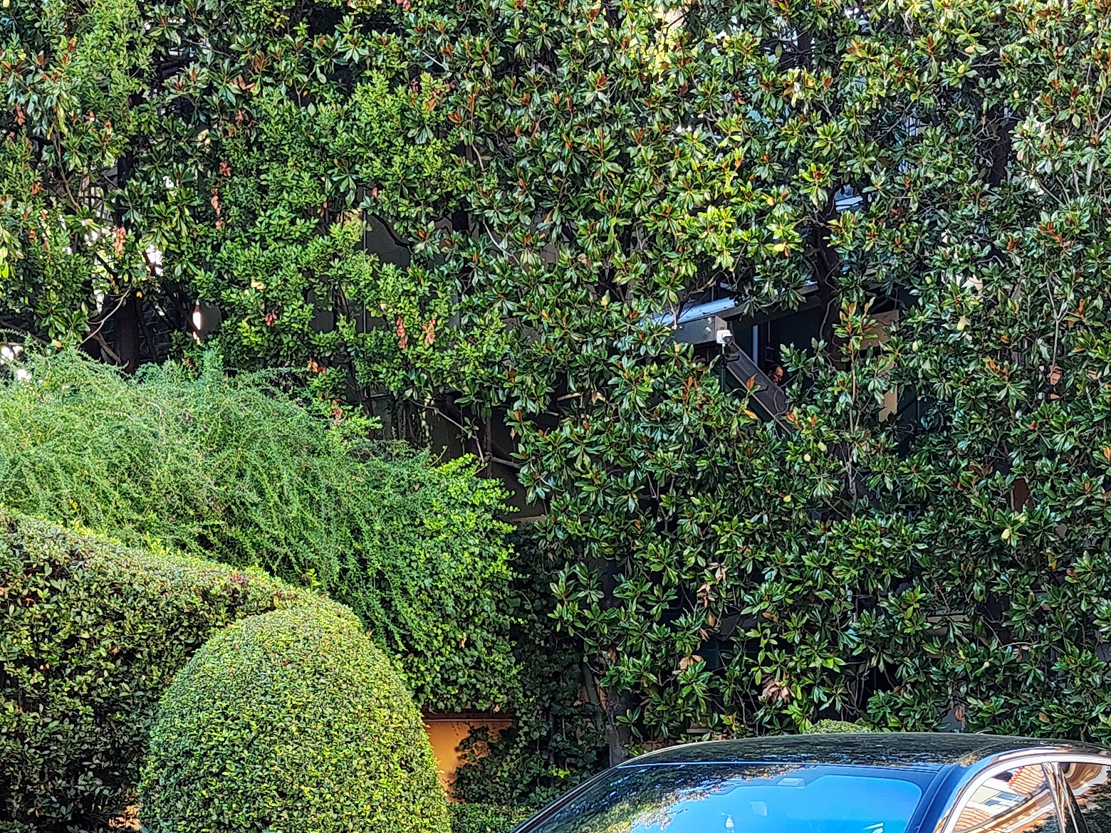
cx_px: 523
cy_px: 840
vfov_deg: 22.4
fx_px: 2022
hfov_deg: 30.7
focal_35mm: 63
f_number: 1.88
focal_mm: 5.59
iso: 50
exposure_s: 1/101
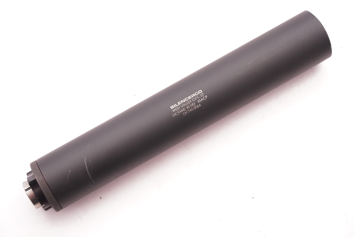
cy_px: 118
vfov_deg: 18.2
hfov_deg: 27.0
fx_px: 738
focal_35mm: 75
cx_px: 177
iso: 1000
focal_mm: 50
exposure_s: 1/125
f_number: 5.6
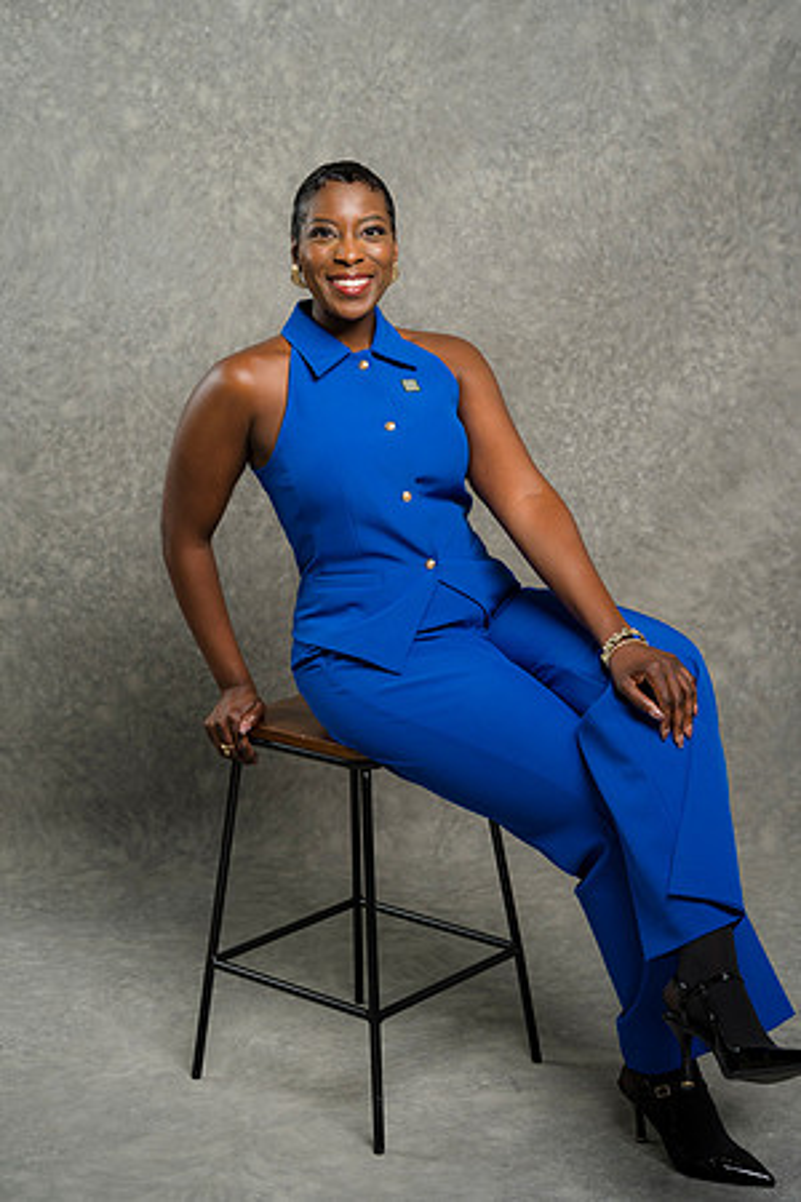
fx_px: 1835
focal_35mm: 55
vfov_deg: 36.2
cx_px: 400
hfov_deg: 24.6
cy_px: 601
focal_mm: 55
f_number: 4
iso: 125
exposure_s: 1/160
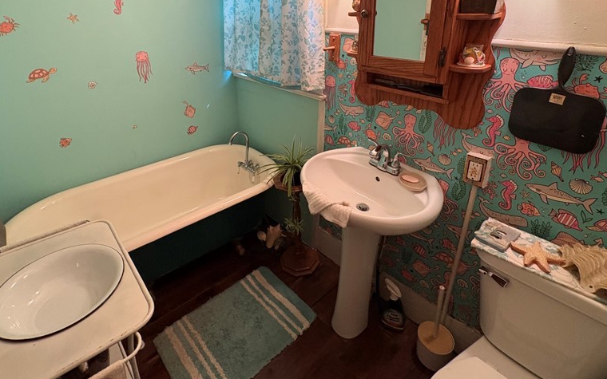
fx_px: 331
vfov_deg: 57.9
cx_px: 277
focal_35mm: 20
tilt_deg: -19.0
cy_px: 117
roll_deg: +2.0
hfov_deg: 84.9
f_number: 2.2
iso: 500
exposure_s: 1/60
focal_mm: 2.22
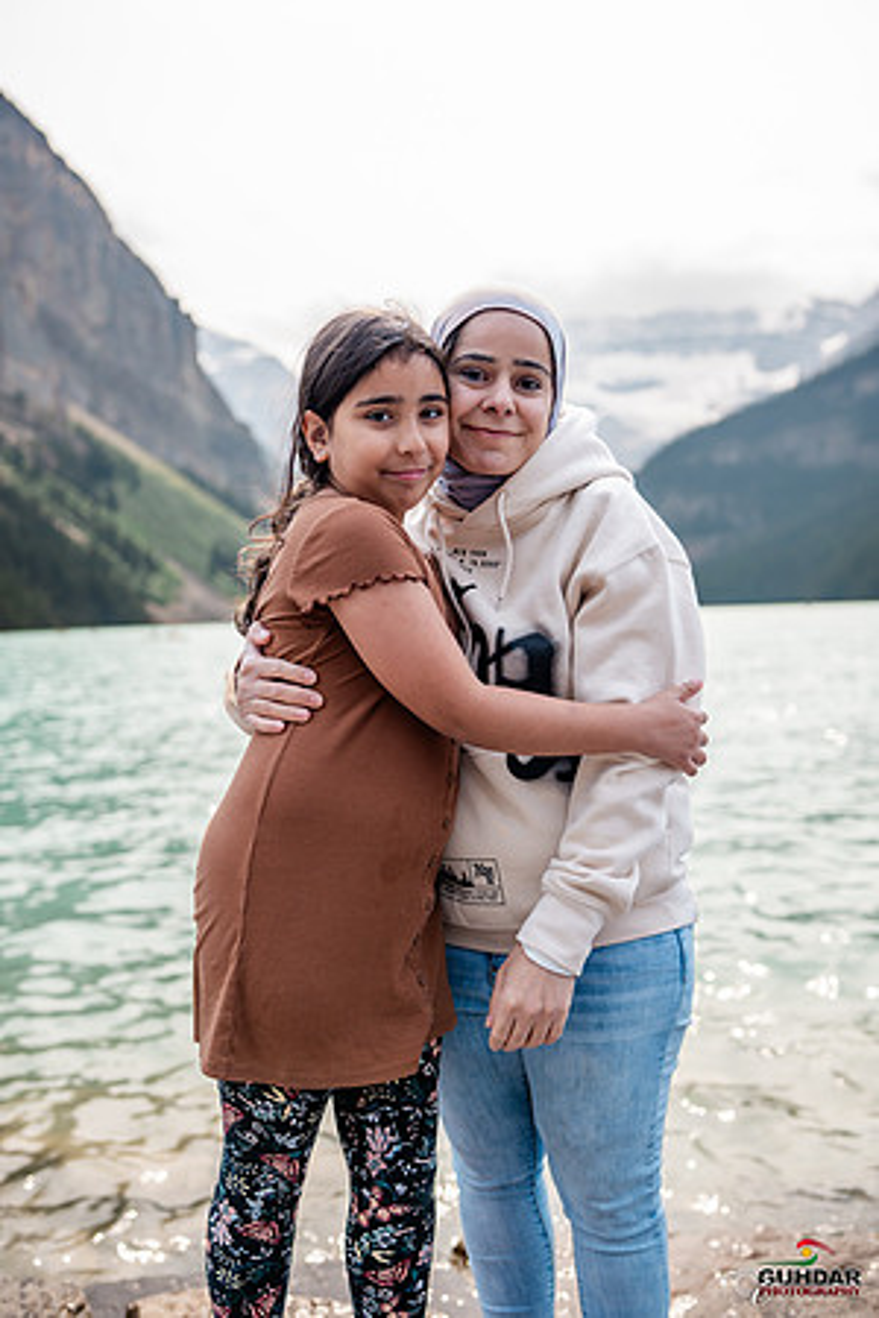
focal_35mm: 35
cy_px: 659
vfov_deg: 54.4
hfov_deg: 37.9
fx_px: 1282
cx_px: 440
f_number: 2.5
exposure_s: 1/2000
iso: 200
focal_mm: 35
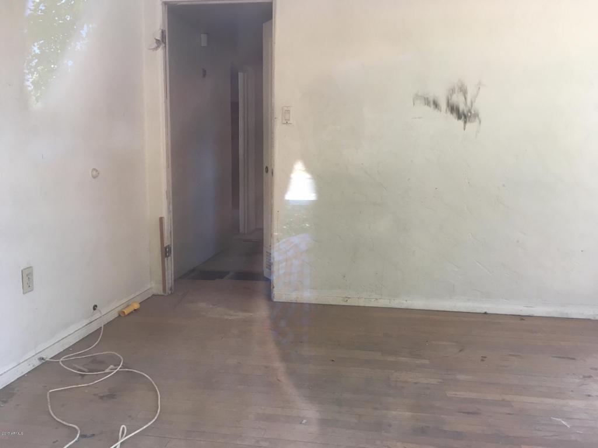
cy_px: 224
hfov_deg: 61.7
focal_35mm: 29
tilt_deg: -8.1
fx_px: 501
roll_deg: -0.2
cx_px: 299
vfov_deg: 48.2
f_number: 2.2
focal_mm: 4.15
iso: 32
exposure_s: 1/30
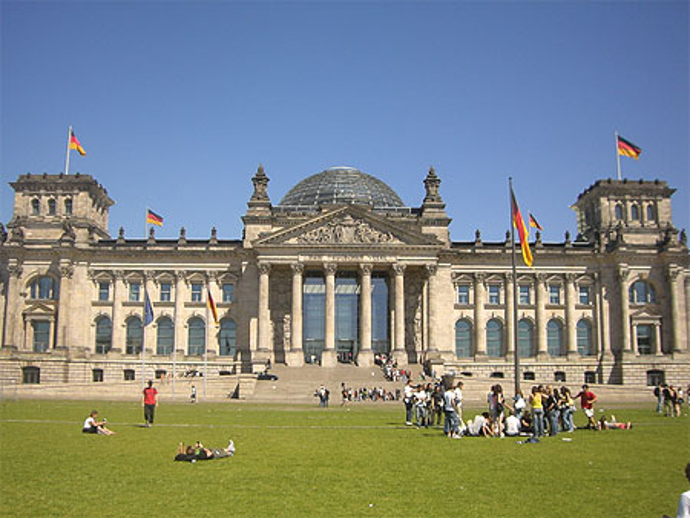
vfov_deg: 37.8
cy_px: 259
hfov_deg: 49.0
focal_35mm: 38
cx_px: 345
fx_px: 758
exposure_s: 1/640
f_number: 4.3
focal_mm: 6.2
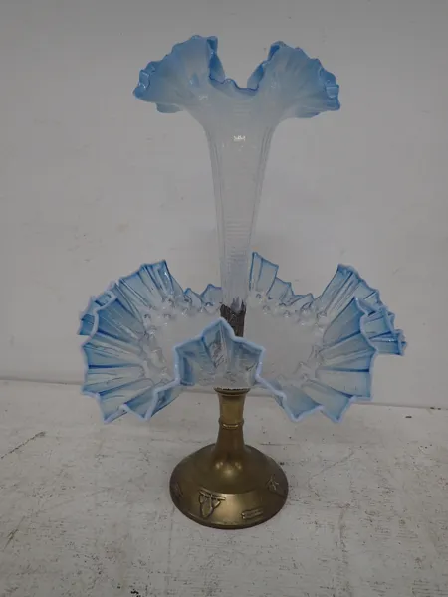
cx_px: 224
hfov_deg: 54.9
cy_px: 298
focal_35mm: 25
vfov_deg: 69.4
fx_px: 431
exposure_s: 1/100
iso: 100
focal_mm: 4.5
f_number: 2
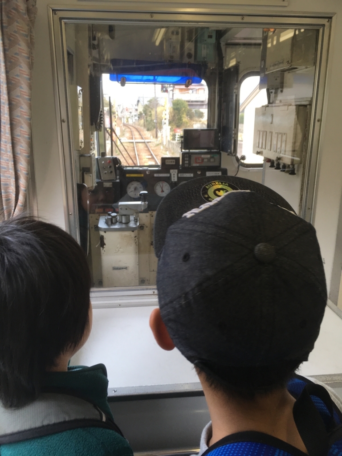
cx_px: 171
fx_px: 382
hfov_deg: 48.2
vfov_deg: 61.7
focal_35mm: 29
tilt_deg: -15.5
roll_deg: -0.6
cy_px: 228
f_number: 2.2
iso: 40
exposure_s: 1/120
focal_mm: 4.15
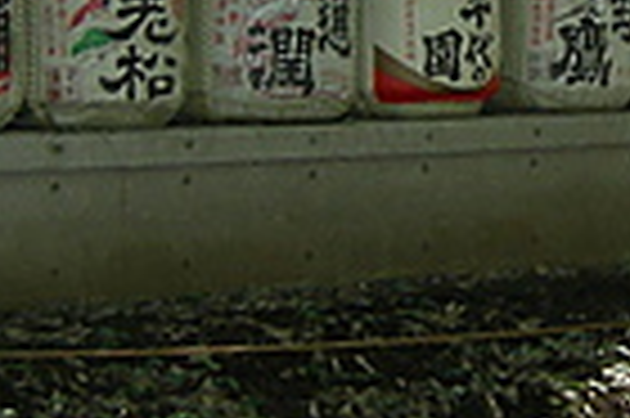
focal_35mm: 161
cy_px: -99
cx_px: 760
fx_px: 2814
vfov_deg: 8.4
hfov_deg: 12.5
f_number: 2.7
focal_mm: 7.5
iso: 139
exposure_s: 1/60.1
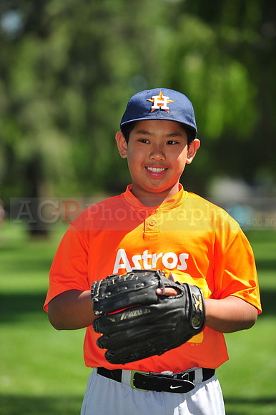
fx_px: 2130
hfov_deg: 7.4
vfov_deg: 11.1
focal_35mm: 185
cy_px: 208
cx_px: 138
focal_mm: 185
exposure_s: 1/1000
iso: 200
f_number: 4.5
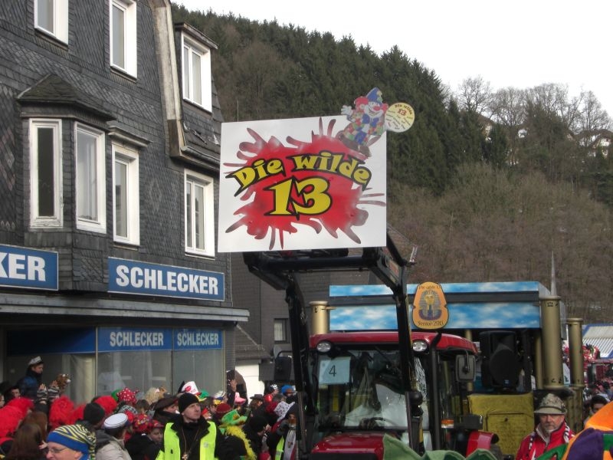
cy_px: 230
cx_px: 306
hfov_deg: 27.4
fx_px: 1257
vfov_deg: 20.7
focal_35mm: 71
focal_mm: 11.8
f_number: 5.3
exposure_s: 1/125
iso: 100
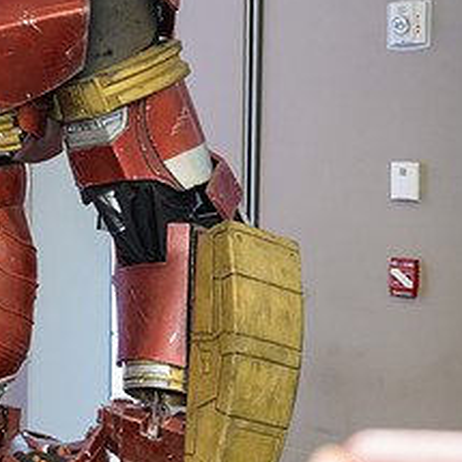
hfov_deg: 20.4
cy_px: 162
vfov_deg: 22.1
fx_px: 1178
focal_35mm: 78
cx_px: -125
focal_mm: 34
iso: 800
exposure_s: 1/100
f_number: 3.2
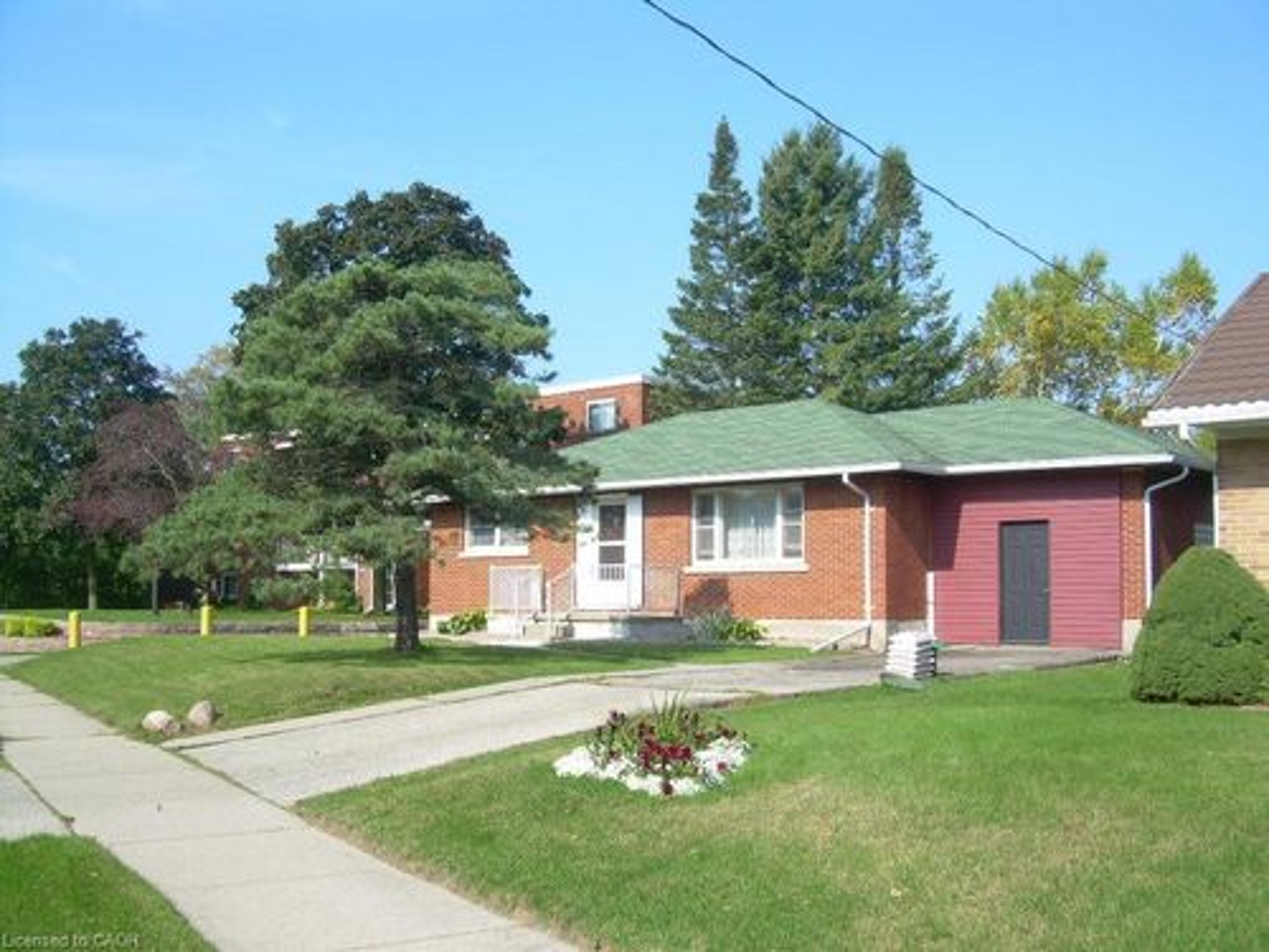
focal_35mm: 38
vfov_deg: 37.7
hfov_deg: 49.0
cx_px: 634
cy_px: 476
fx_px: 1393
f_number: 4.6
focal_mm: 6.3
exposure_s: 1/273
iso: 50
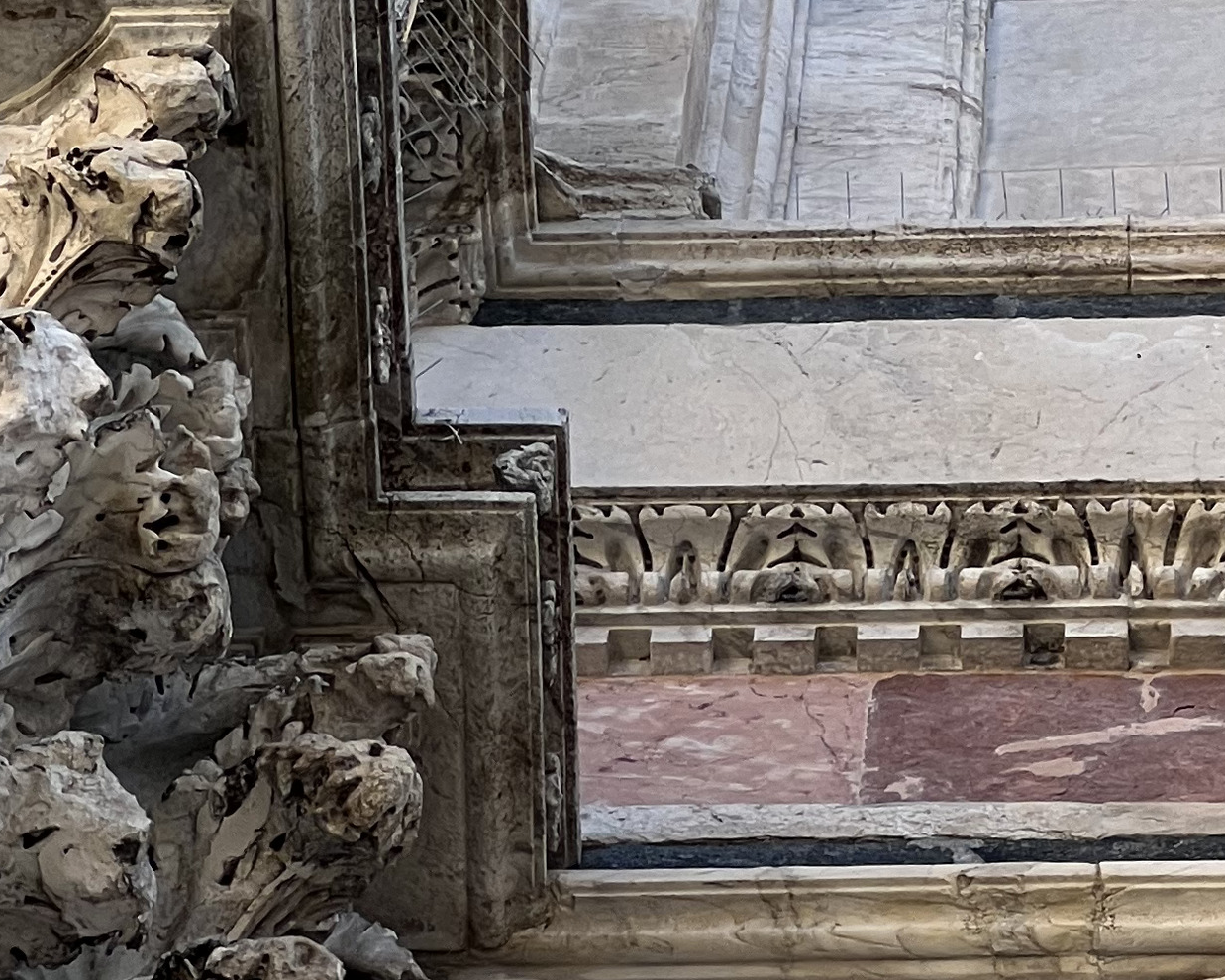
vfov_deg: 6.3
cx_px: 1011
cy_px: -382
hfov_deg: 7.9
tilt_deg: +74.3
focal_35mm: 243
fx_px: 8811
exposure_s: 1/148
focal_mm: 9
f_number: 2.8
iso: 32
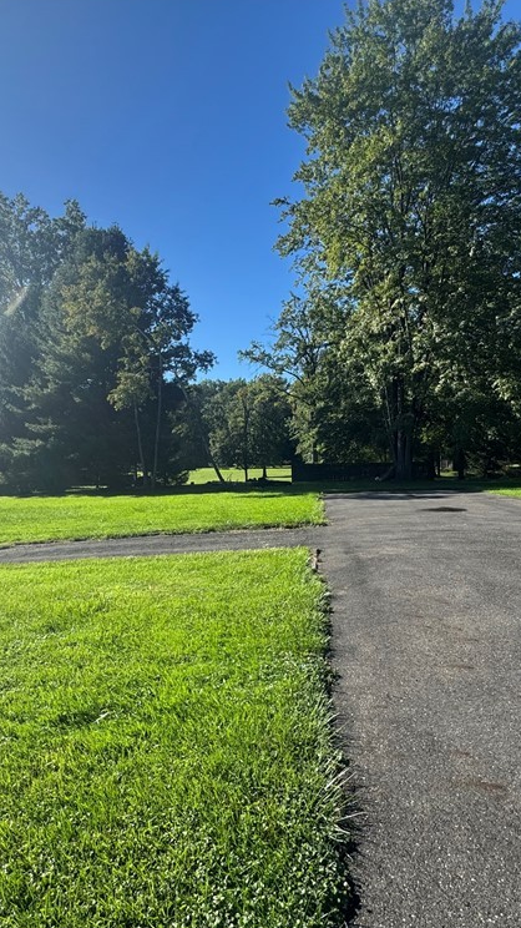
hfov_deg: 53.5
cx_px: 249
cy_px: 465
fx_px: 516
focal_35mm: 21
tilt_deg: -1.8
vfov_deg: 83.9
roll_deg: +3.2
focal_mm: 2.22
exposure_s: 1/968
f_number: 2.2
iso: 40
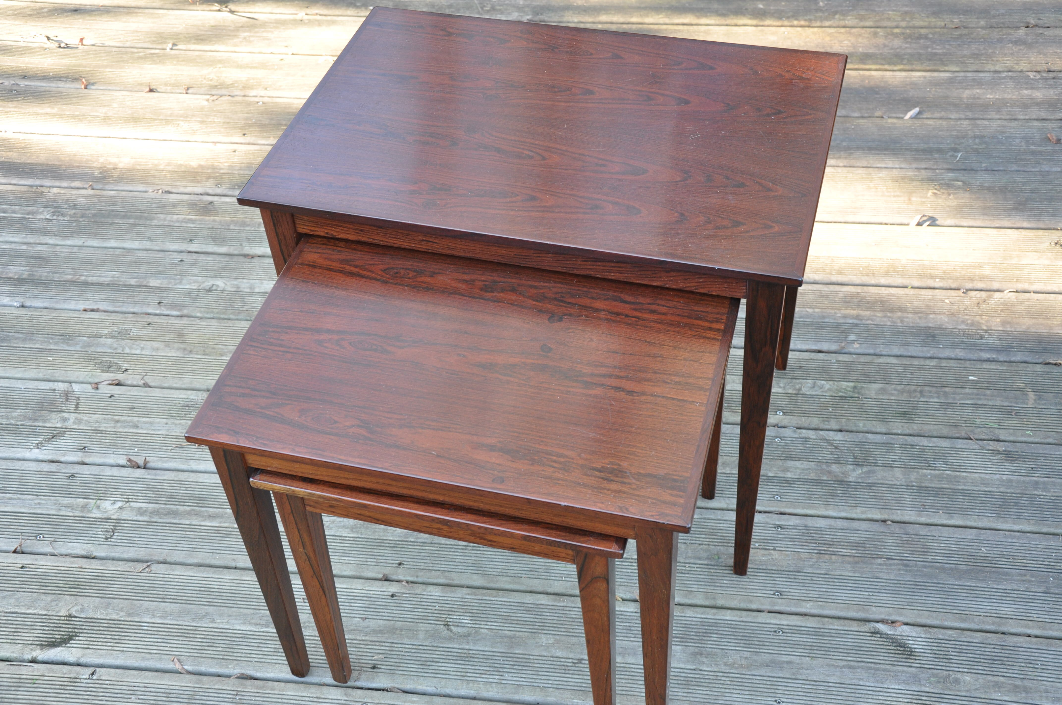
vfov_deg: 31.8
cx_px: 531
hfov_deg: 46.4
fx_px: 1237
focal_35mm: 42
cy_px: 352
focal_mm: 28
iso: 500
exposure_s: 1/45
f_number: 6.7
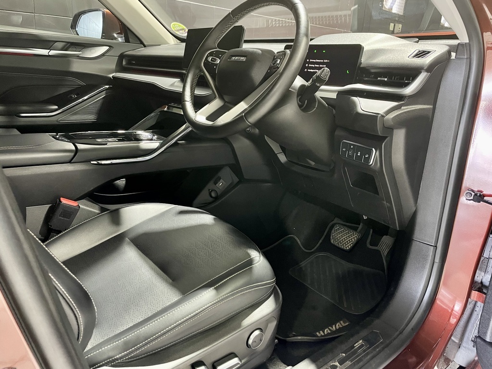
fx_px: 370
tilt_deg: -17.4
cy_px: 184
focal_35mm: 26
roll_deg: -3.3
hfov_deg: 67.3
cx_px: 246
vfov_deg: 53.1
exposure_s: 1/25
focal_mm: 4.2
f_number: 1.6
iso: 640
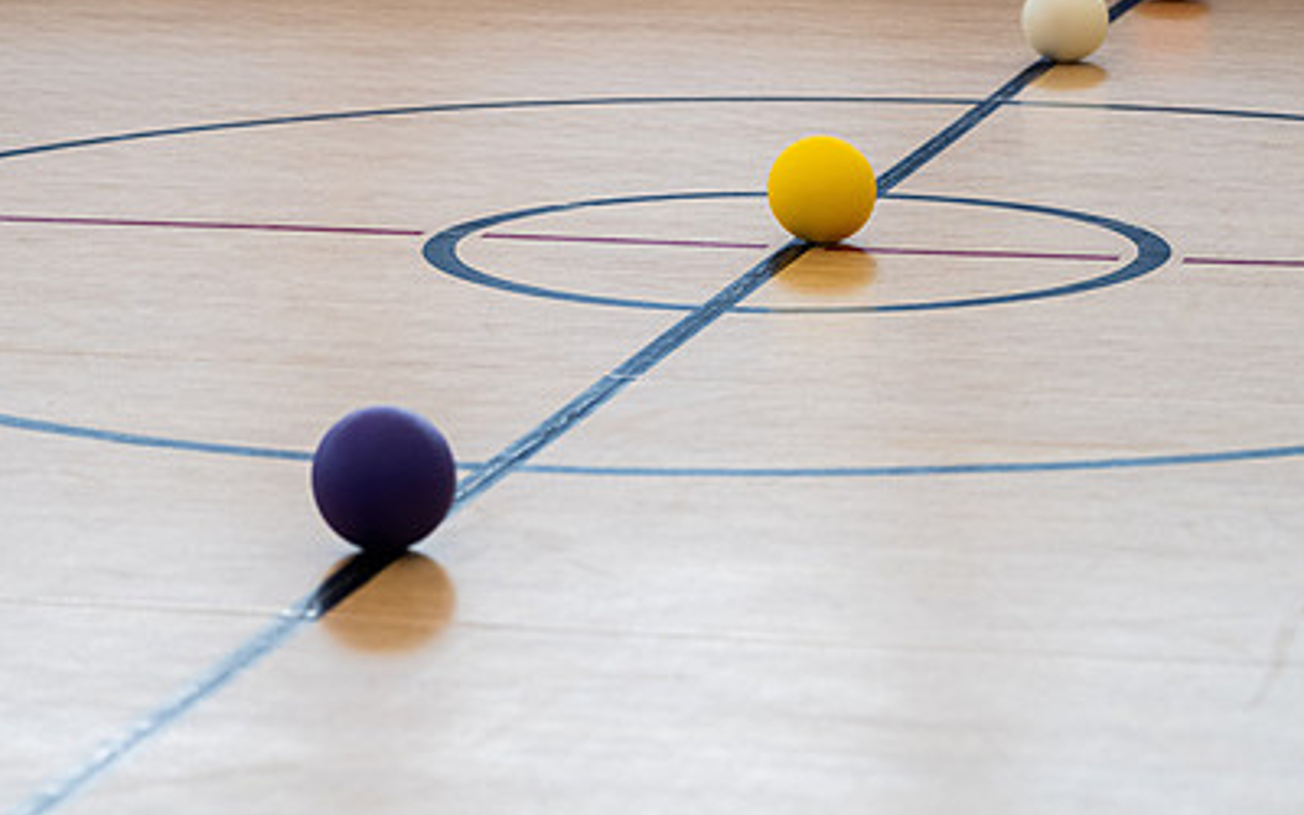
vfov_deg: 9.0
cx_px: 597
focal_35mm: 145
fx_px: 5153
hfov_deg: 14.4
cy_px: 341
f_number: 2.8
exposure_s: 1/640
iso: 2500
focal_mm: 98
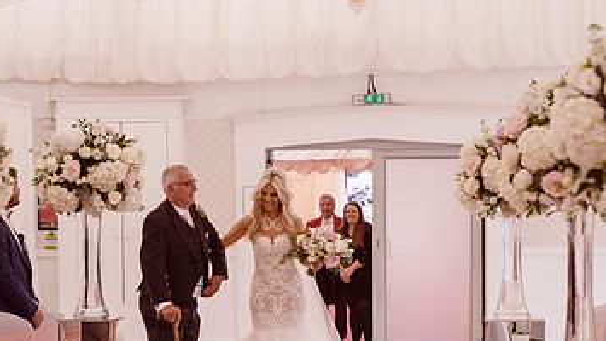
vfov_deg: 9.8
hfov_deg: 17.3
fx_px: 1993
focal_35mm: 124
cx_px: 259
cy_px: 258
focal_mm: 70
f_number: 5.6
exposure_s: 1/500
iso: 640
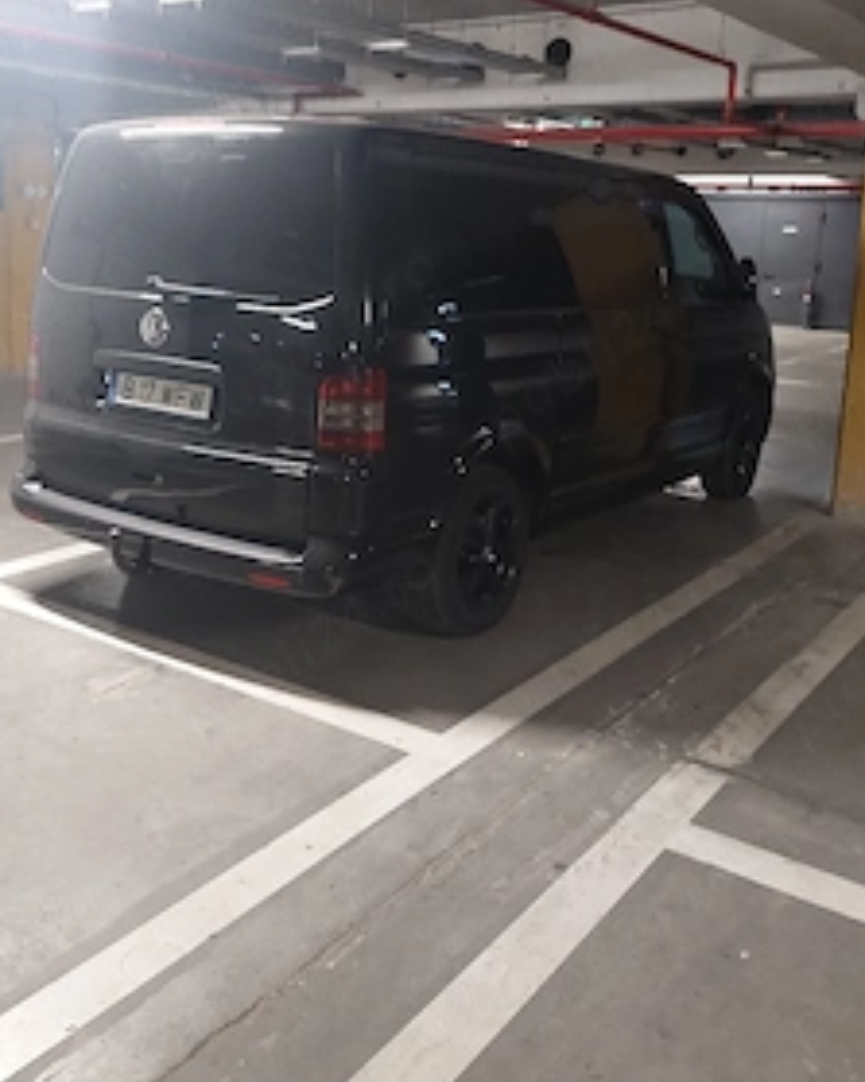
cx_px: 388
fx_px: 1121
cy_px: 392
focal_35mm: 35
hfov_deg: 42.2
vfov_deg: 50.9
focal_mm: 5.23
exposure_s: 1/33.3
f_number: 1.8
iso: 400
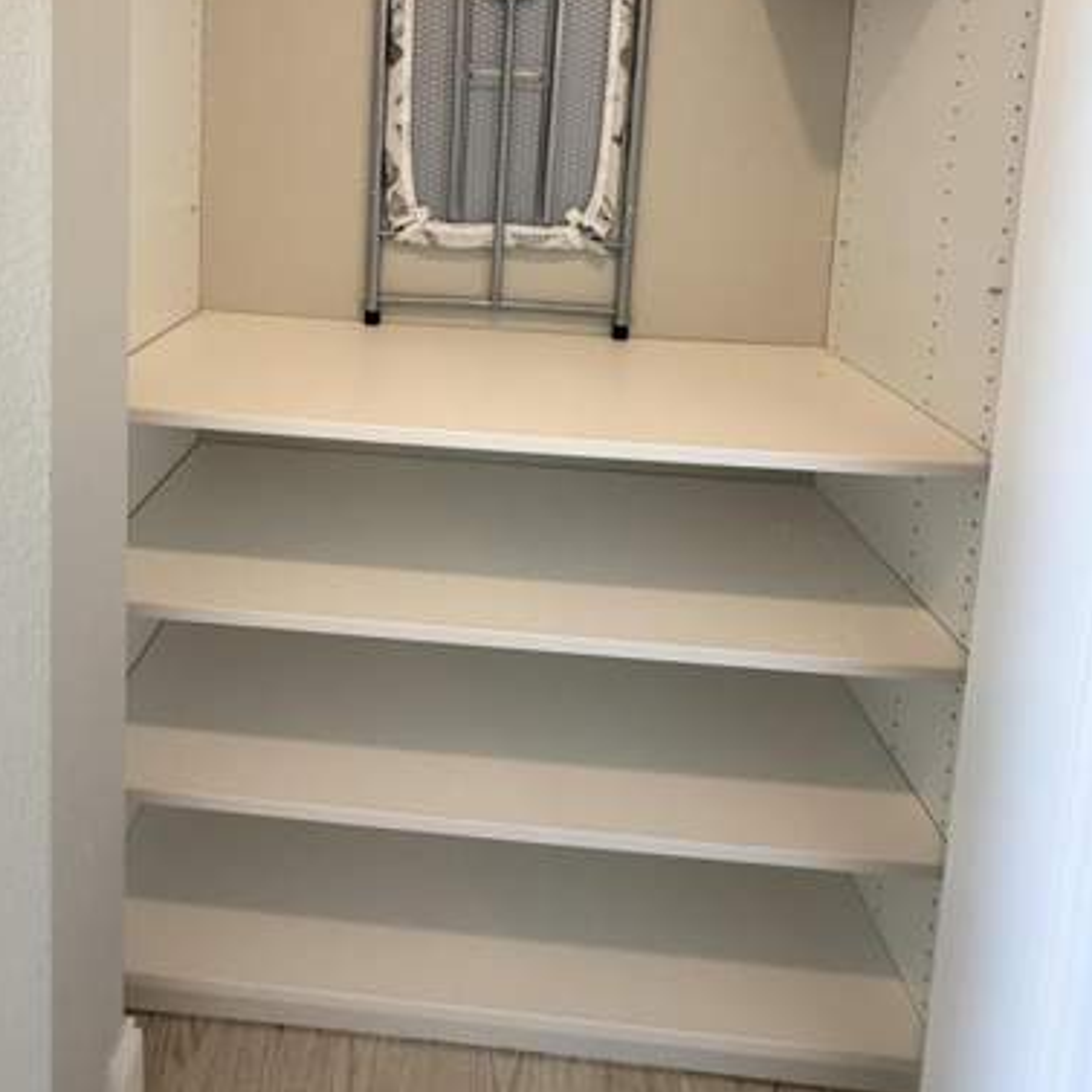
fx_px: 749
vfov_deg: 64.7
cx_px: 446
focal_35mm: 21
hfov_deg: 71.5
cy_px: 194
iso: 250
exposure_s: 1/120
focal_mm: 2.22
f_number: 2.2
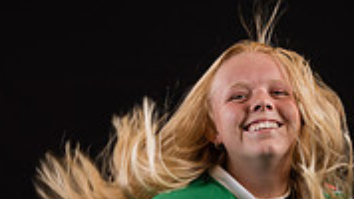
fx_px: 1511
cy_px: 327
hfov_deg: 13.4
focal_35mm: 161
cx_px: 222
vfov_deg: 7.4
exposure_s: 1/160
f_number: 4
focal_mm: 30.7
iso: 80
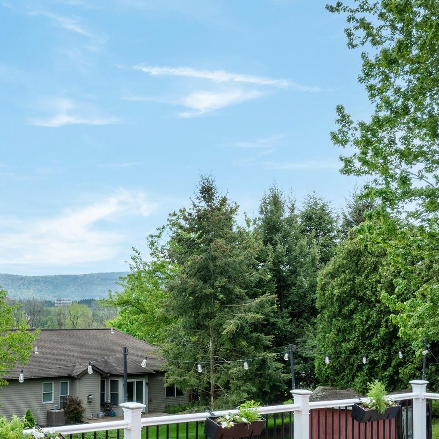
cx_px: 50
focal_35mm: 49
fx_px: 703
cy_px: 301
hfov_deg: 33.0
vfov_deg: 34.3
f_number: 7.1
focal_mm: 12.29
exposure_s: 1/240
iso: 100
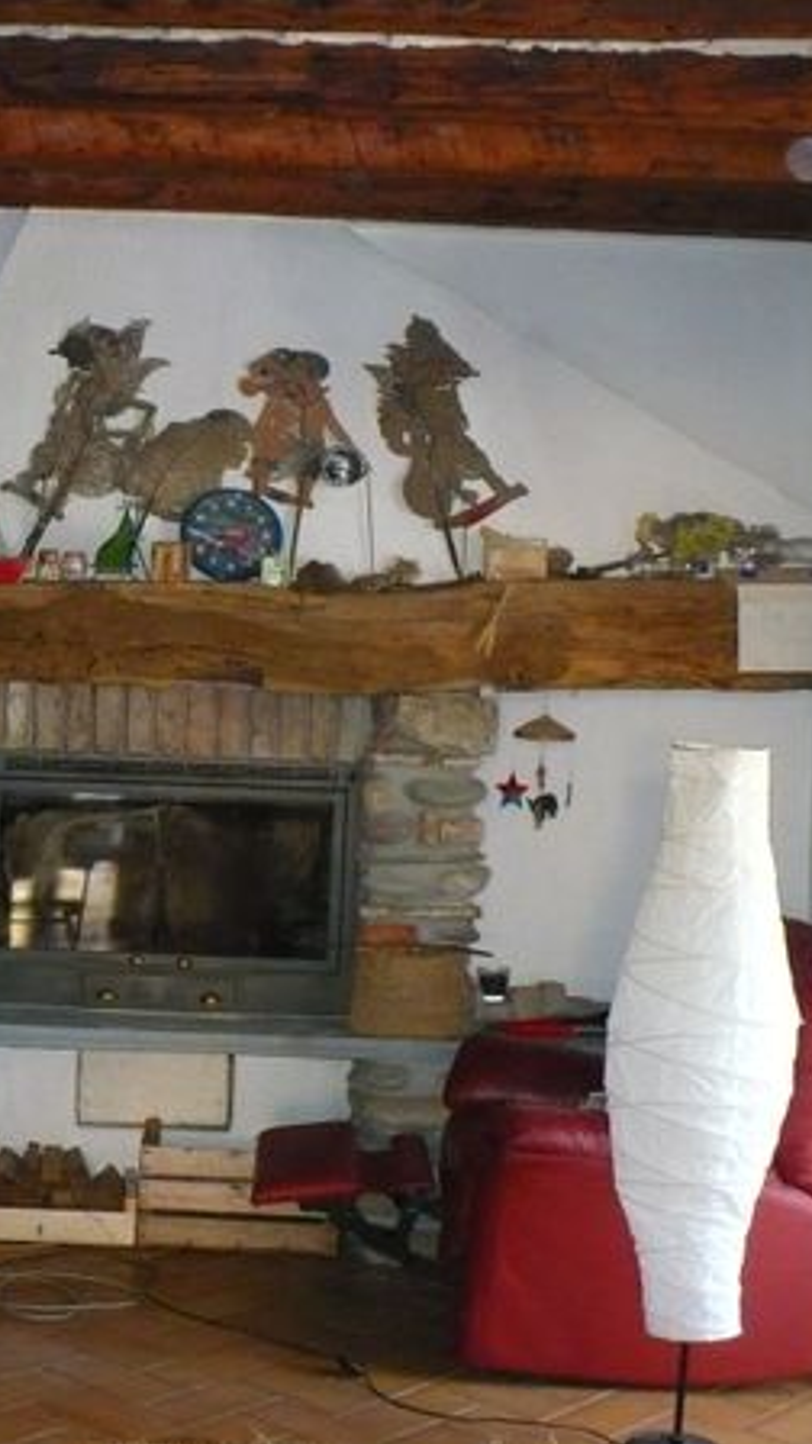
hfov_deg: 21.5
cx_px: 3
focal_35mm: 54
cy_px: 722
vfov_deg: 38.5
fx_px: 2067
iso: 400
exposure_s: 1/30
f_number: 2.8
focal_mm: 6.1
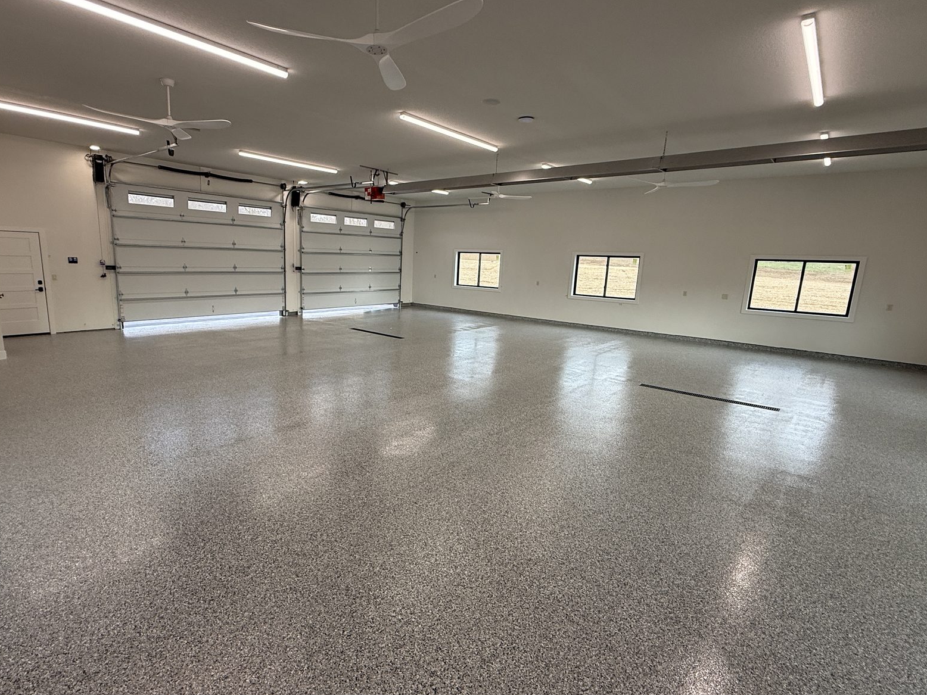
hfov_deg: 87.5
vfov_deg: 71.6
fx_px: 482
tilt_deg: -9.5
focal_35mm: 18
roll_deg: -1.7
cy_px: 350
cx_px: 416
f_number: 2.2
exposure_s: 1/120
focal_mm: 2.22
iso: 80
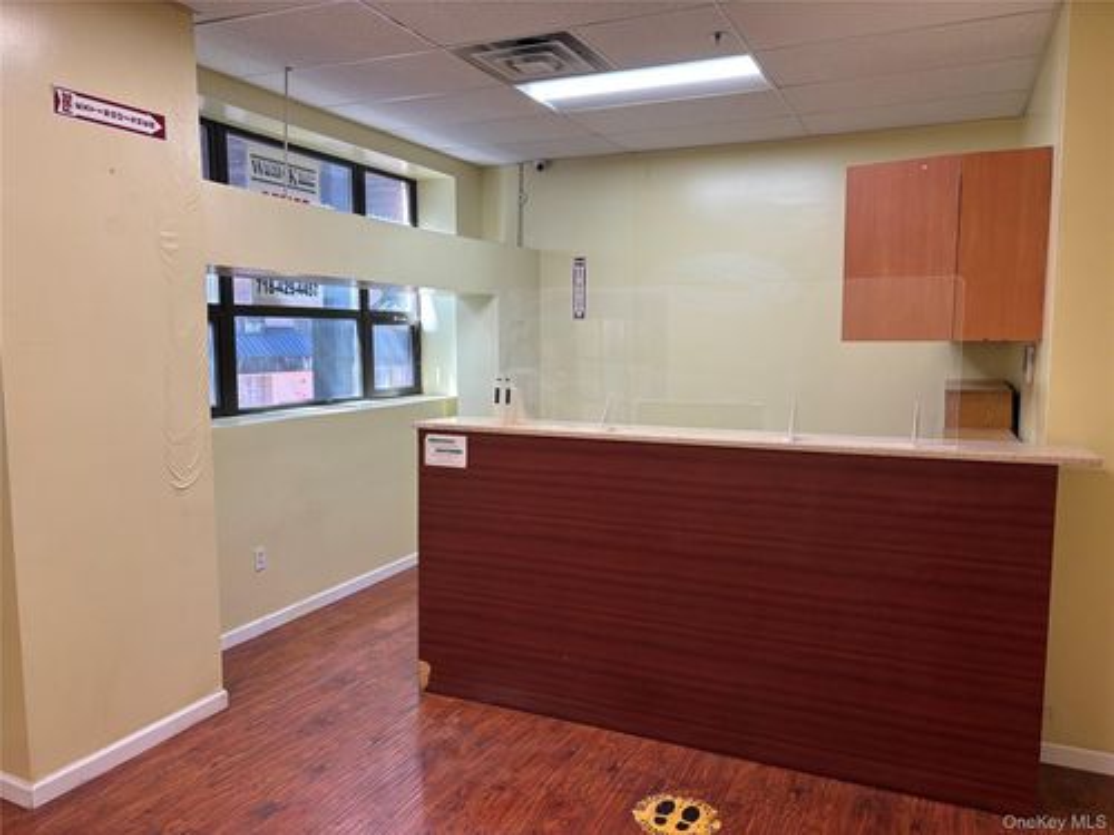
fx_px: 837
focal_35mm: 26
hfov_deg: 67.3
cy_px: 418
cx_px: 557
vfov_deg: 53.1
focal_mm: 5.96
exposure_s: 1/120
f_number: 1.6
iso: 100
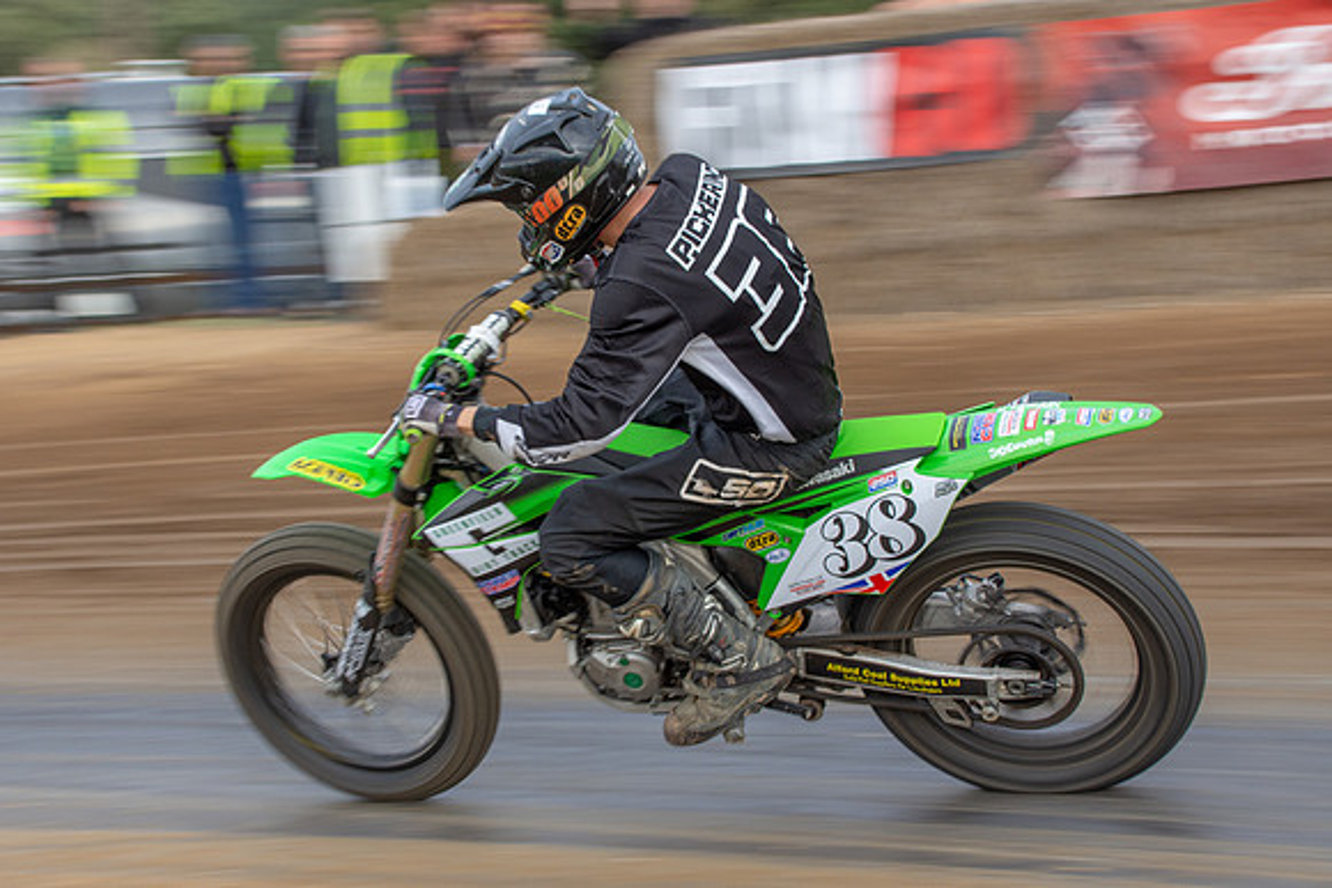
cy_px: 417
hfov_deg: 23.2
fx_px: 3249
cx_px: 582
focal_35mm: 88
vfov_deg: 15.6
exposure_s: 1/125
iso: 320
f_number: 8
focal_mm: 52
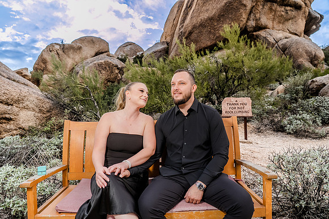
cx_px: 164
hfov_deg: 73.7
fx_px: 219
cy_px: 110
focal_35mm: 24
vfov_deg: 53.2
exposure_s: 1/250
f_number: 5.6
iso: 320
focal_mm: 24
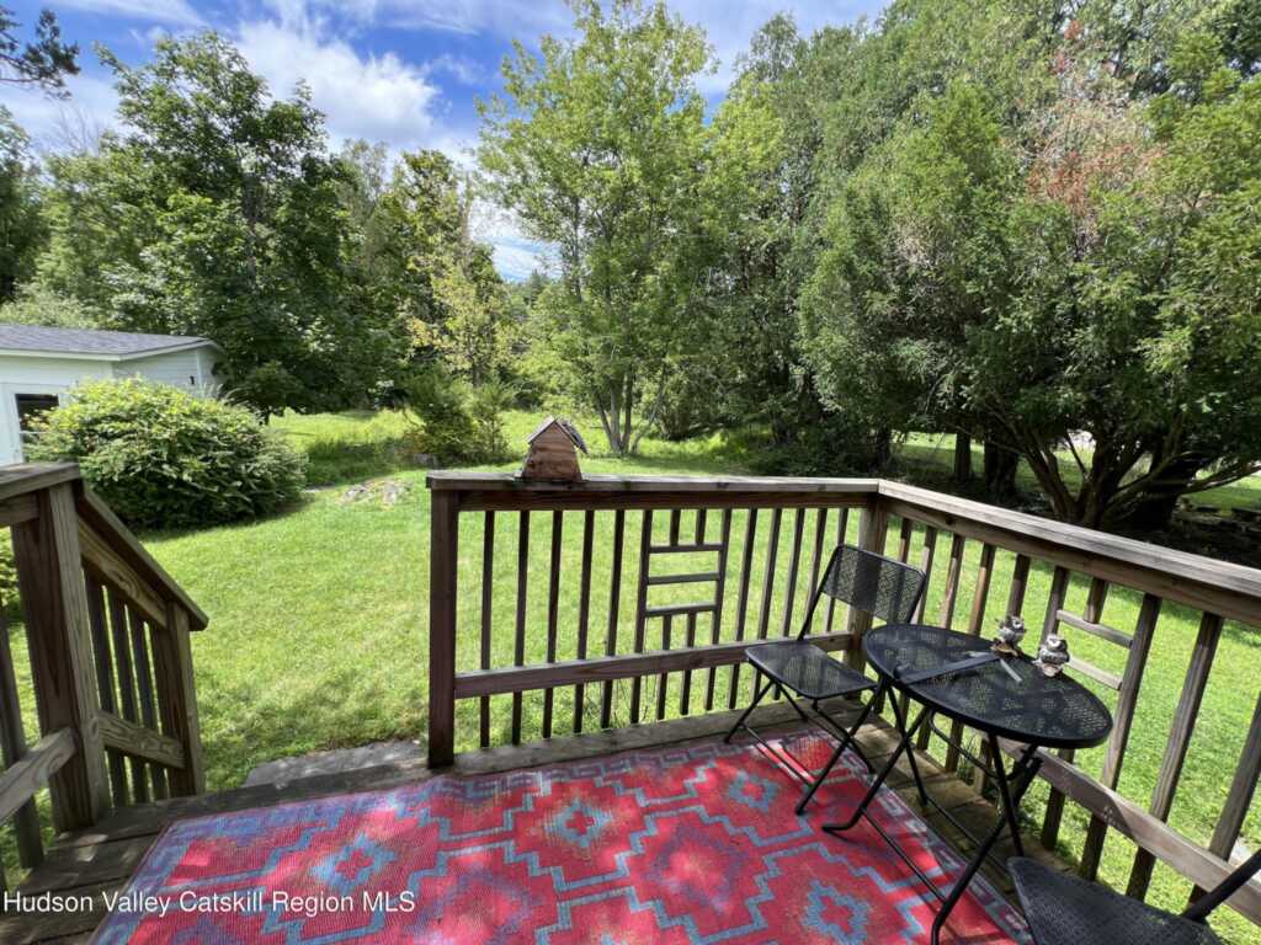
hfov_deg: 106.2
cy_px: 472
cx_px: 630
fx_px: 474
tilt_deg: -9.5
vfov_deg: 89.9
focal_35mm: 13
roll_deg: -3.9
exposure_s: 1/490
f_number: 1.8
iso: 32
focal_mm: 1.57
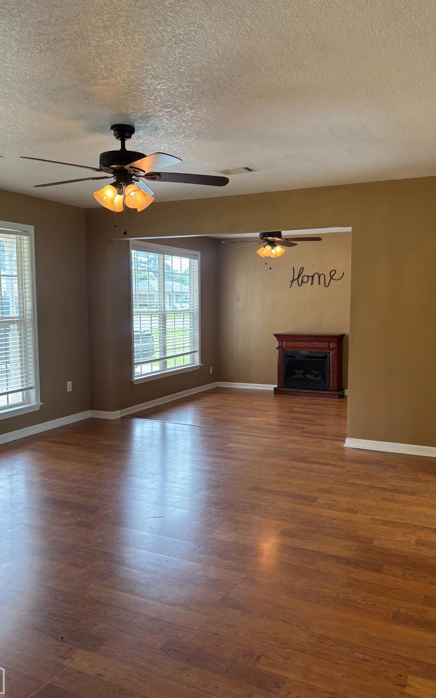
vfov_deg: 66.5
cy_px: 350
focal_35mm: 28
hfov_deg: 44.5
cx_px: 229
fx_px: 533
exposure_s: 1/120
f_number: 1.6
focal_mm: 5.96
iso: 80
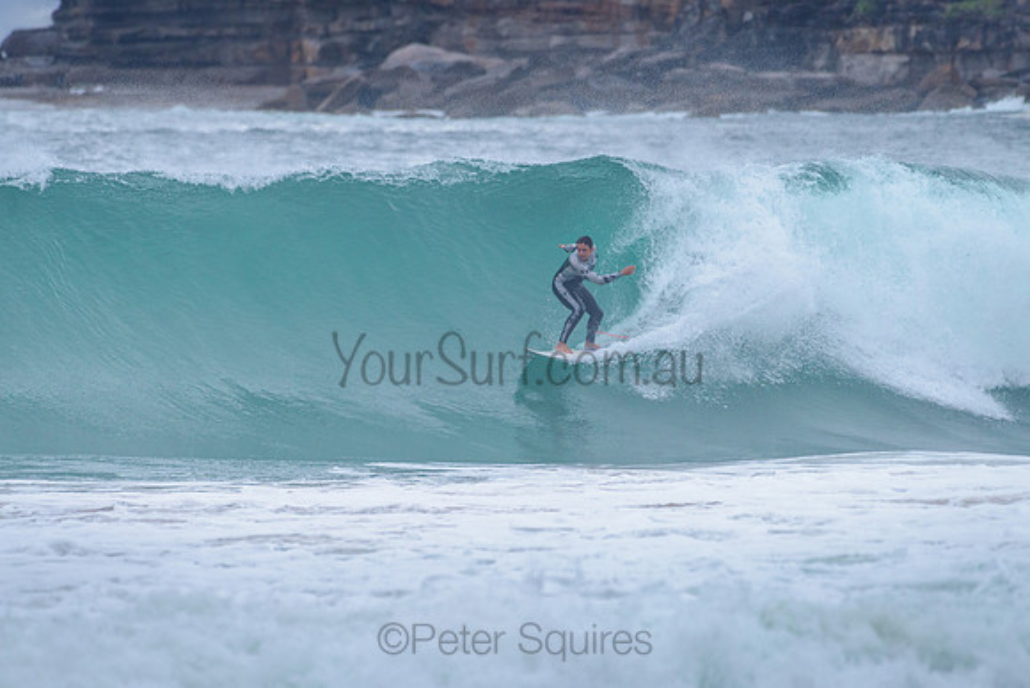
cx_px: 510
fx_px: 17544
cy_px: 343
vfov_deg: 2.2
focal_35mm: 613
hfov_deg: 3.4
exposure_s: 1/2000
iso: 450
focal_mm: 500
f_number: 5.6
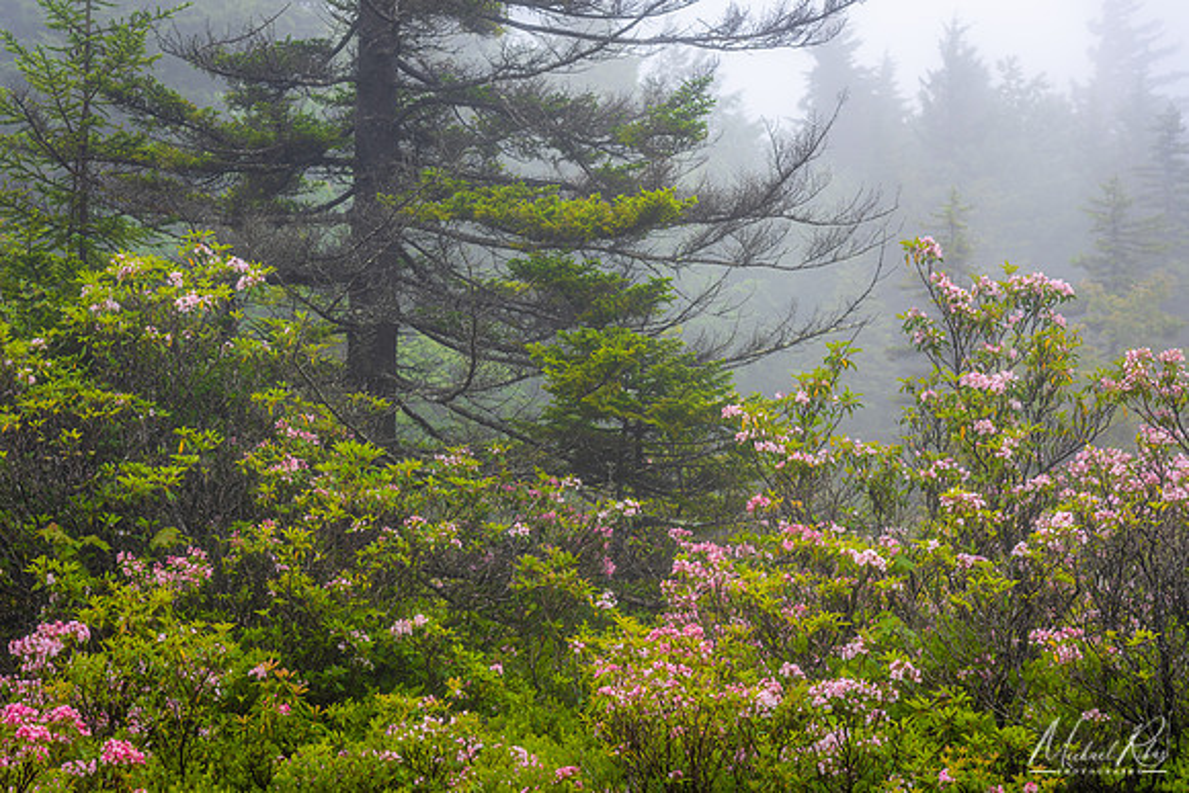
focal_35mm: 86
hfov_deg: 23.6
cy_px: 396
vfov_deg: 15.9
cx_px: 594
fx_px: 2841
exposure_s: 1/90
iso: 100
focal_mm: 86
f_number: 8
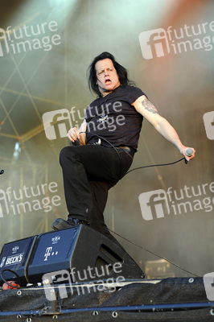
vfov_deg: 22.6
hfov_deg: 15.2
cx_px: 107
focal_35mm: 90
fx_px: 804
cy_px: 161
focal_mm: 90
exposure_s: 1/250
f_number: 3.5
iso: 400
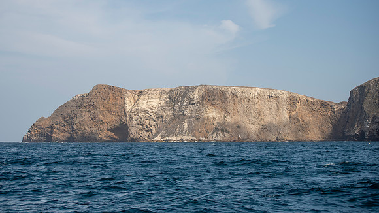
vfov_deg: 14.9
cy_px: 74
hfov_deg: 26.2
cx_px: 170
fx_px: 814
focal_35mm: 81
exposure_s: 1/2000
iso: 100
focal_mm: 70
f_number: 2.8
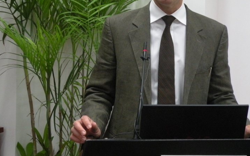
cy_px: 57
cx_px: 173
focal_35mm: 64
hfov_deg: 31.7
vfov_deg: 20.3
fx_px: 436
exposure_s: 1/48.3
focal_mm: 7.4
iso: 400
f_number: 3.2
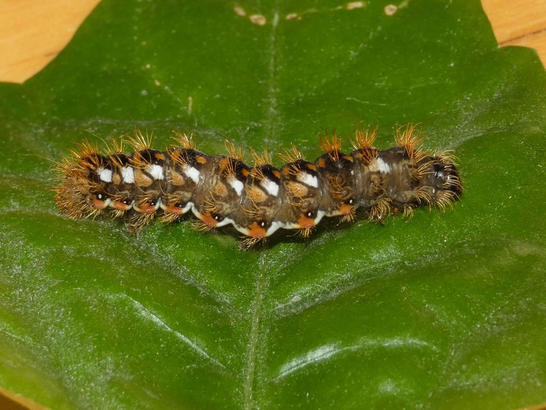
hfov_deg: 14.3
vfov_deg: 10.8
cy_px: 205
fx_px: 2177
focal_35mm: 138
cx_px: 273
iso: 80
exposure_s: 1/60
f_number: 5.3
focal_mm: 24.7
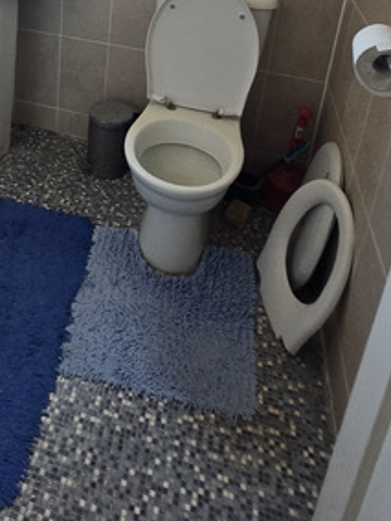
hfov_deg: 41.6
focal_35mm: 33
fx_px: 497
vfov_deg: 46.9
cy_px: 9
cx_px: 94
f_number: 2.2
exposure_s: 1/50
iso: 160
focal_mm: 1.7
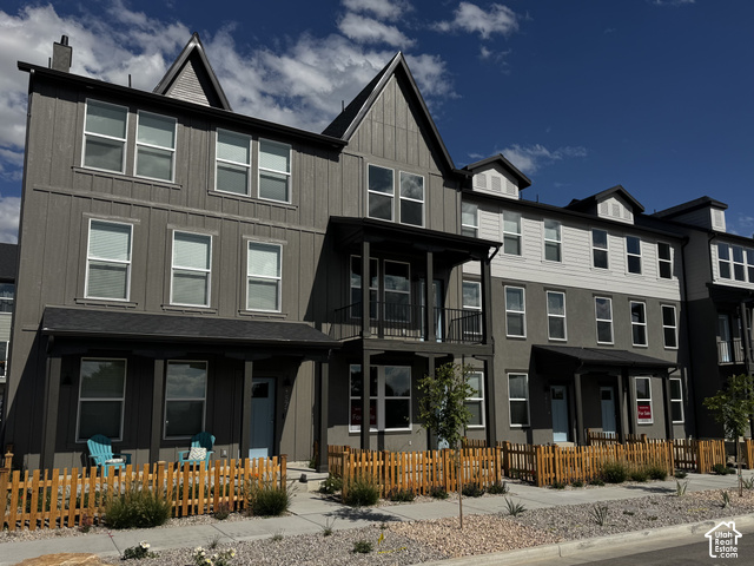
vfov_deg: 56.8
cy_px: 283
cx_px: 377
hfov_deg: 71.6
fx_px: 523
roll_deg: +0.4
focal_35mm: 24
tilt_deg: +10.8
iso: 80
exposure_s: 1/7937
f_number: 1.78
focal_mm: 6.76
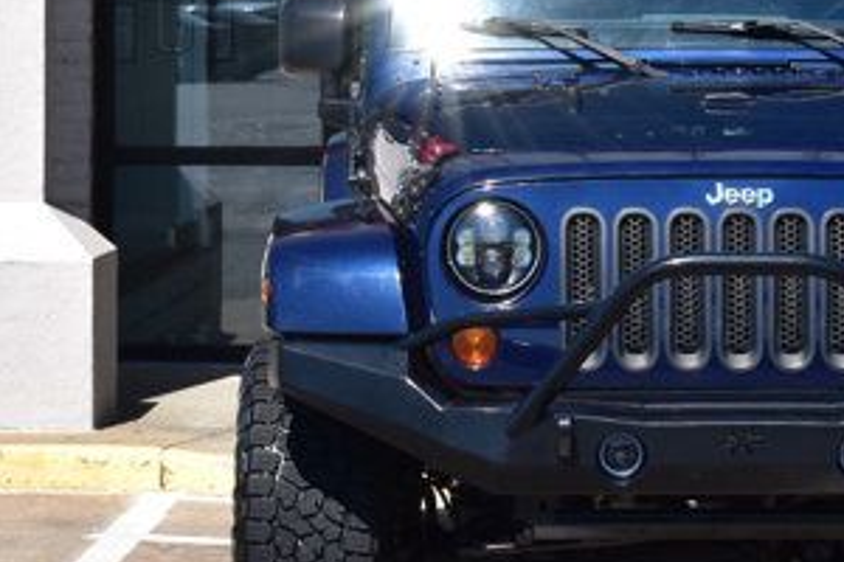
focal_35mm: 215
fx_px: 5040
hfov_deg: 9.5
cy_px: 59
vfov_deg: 6.4
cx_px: 712
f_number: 11
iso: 400
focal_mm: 42
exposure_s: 1/500
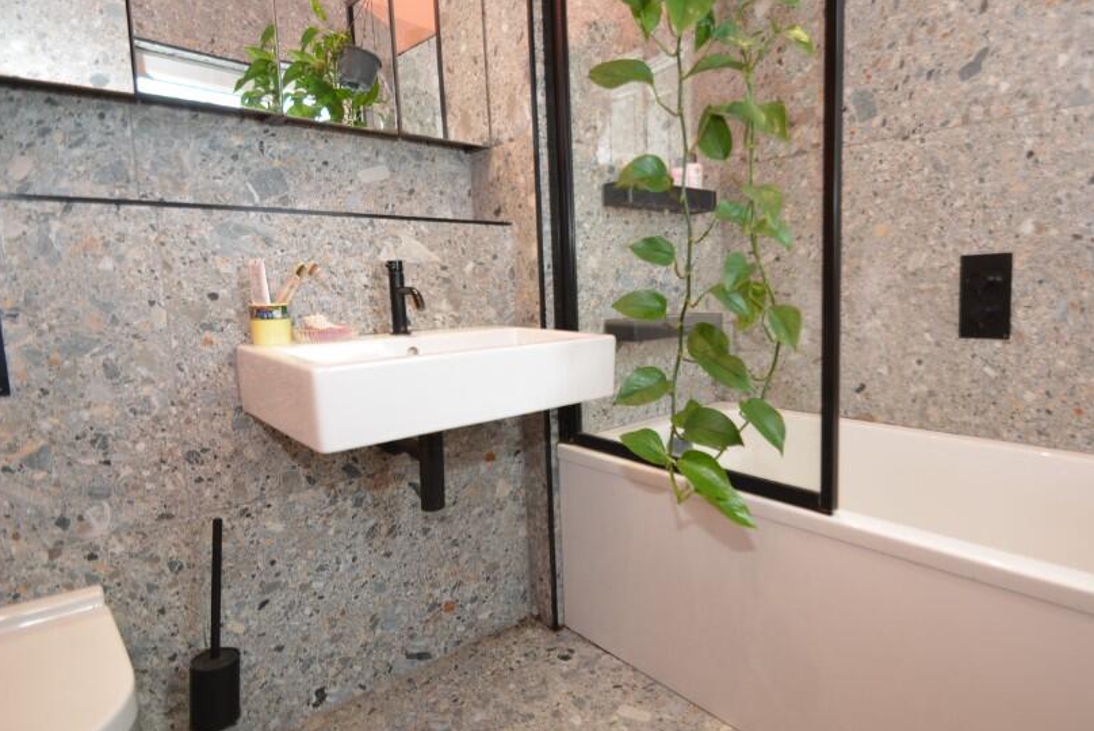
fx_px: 578
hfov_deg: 85.8
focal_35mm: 19
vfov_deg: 64.5
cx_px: 655
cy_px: 330
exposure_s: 1/15
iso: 100
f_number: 4
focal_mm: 10
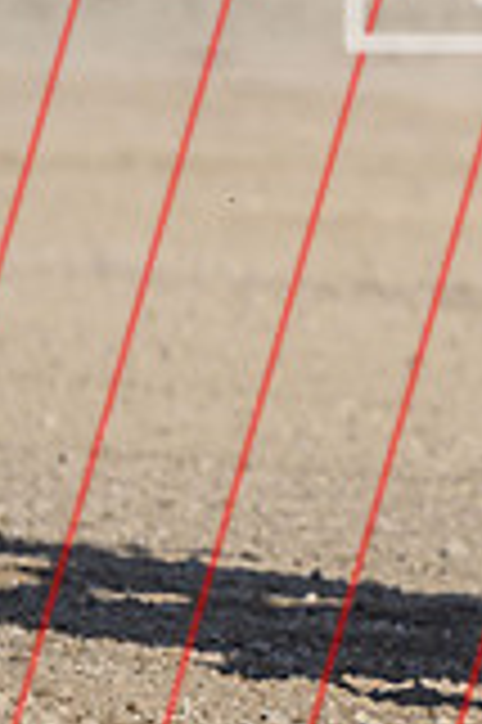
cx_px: 1011
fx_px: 12558
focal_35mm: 624
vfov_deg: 3.3
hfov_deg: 2.2
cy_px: -40
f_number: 2.8
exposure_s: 1/2500
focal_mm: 140
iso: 220
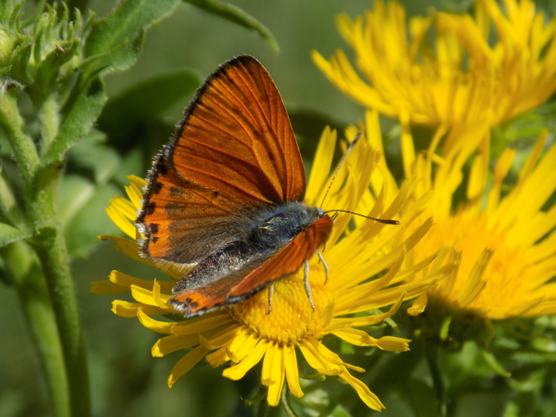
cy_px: 208
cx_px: 278
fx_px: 1719
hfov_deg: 18.4
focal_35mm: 107
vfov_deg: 13.8
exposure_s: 1/640
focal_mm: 19.1
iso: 80
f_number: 4.7
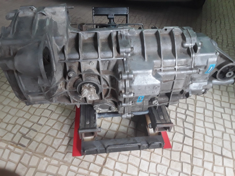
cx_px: 118
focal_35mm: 27
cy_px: 88
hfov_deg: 65.3
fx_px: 183
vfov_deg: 51.4
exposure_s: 1/20
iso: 160
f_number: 1.9
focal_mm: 2.91
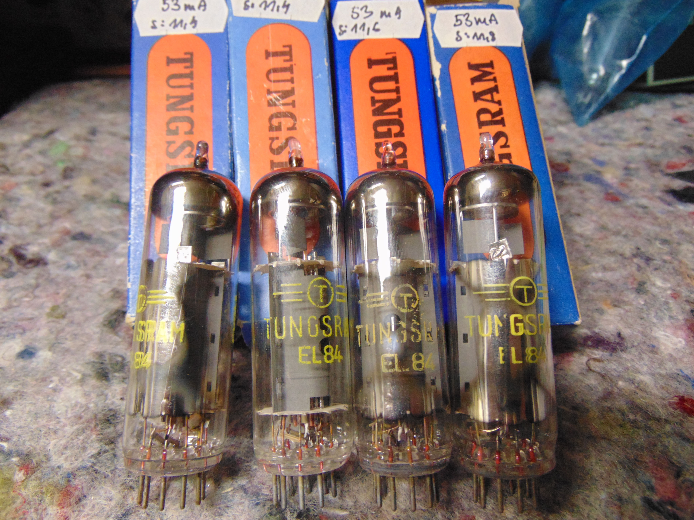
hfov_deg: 69.4
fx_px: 501
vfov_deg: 54.9
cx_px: 347
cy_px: 260
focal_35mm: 25
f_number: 3
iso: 400
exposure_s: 1/30
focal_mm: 4.5
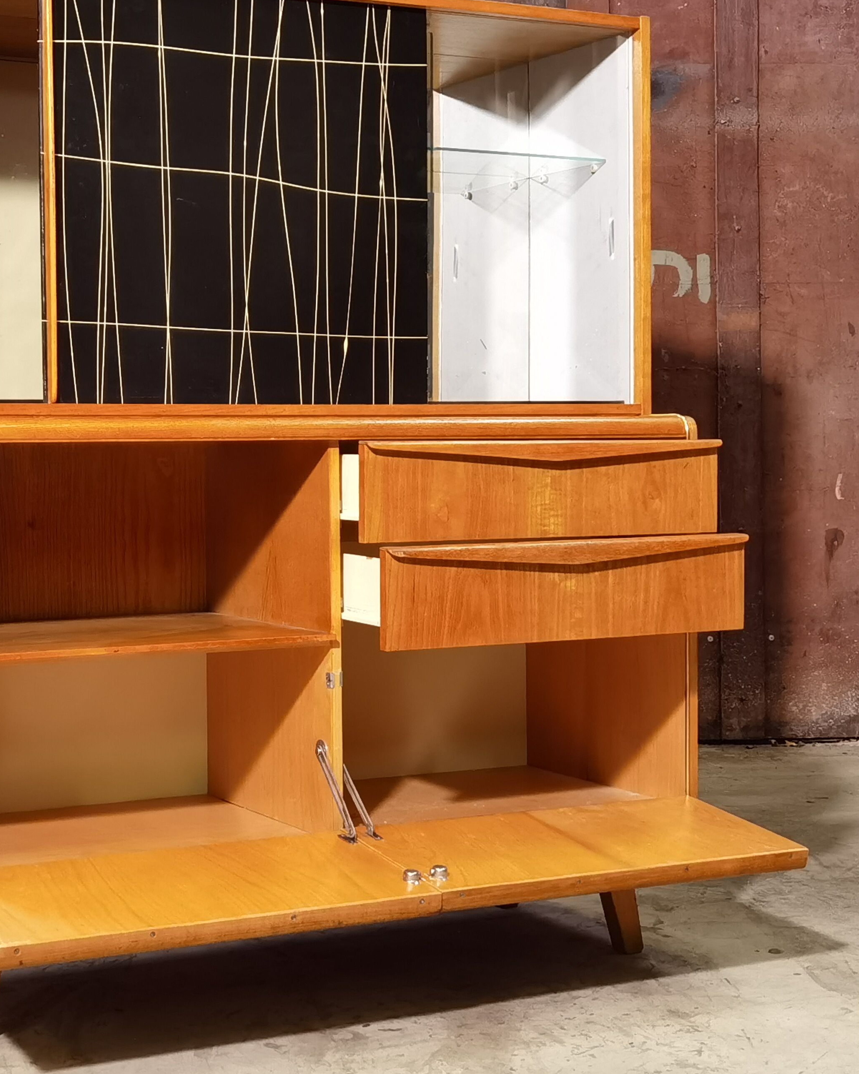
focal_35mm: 62
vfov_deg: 30.5
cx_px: 297
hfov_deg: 24.5
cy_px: 542
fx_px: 1970
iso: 500
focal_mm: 6.71
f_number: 1.9
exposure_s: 1/33.3
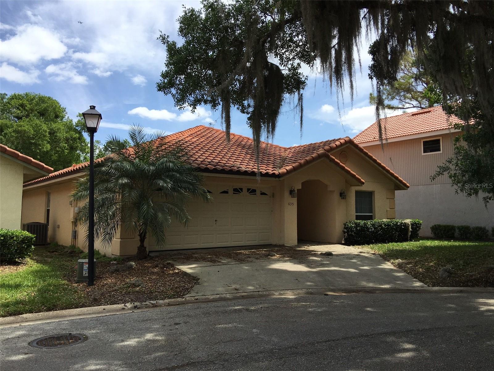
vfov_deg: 48.2
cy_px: 186
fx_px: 414
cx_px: 247
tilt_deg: +5.3
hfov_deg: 61.7
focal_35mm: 29
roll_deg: +0.2
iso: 25
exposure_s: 1/1451
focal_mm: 4.15
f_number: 2.2
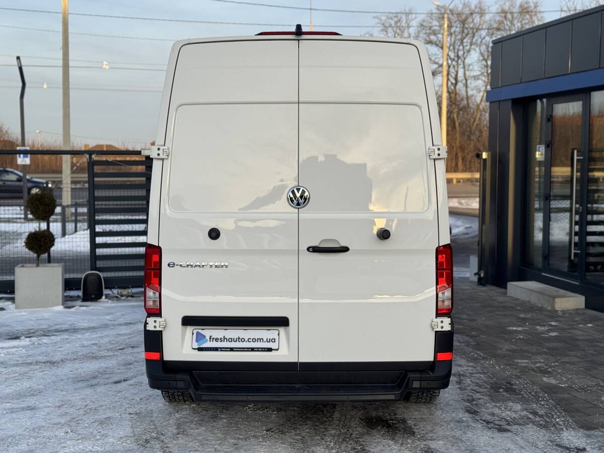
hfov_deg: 39.7
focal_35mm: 48
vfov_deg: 30.3
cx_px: 302
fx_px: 838
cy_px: 226
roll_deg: +0.2
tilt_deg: -4.1
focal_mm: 6.76
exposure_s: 1/1395
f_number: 1.78
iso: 64
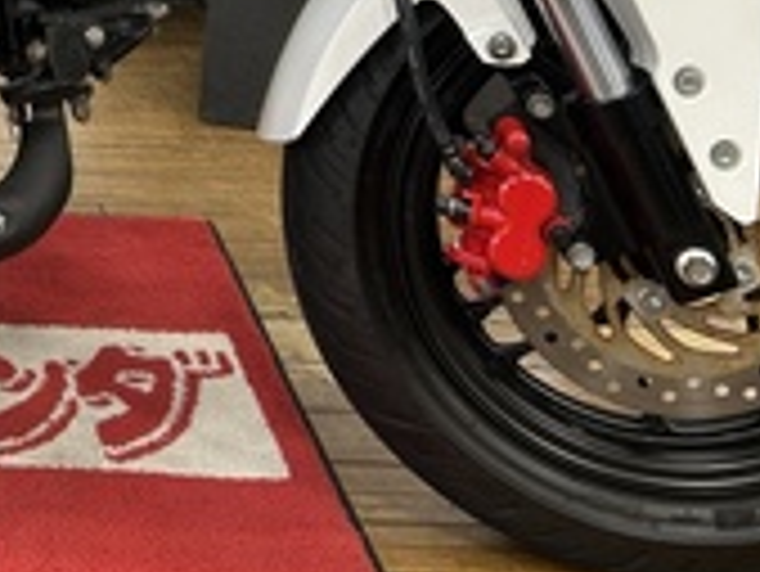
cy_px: -232
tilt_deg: -10.8
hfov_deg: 21.0
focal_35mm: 83
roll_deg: -1.2
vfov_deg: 16.5
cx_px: -274
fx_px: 1824
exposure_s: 1/60
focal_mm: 5.7
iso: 64
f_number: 1.5
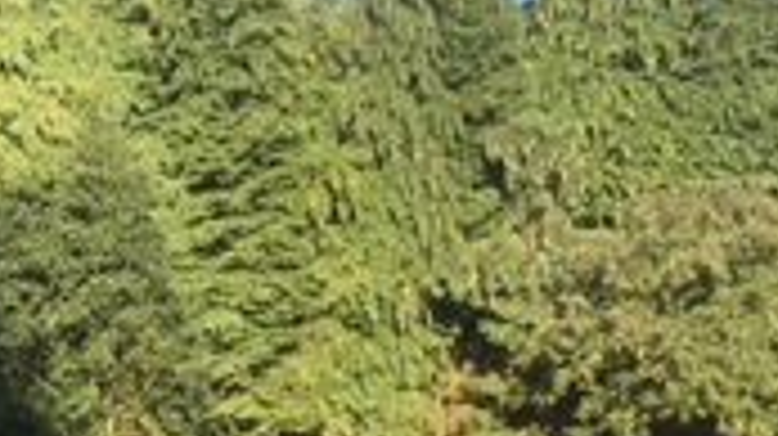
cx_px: 522
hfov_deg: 18.3
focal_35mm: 117
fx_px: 2412
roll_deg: +0.8
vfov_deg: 10.2
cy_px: 458
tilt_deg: -1.8
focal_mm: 4.15
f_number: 2.2
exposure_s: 1/635
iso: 25
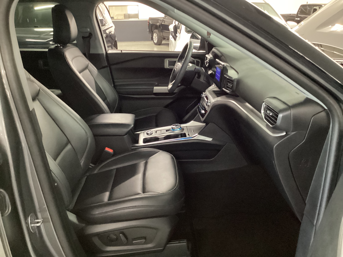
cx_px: 172
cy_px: 128
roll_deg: +1.4
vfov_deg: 45.4
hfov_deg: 58.4
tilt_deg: -22.1
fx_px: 307
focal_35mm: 31
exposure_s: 1/24
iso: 800
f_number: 2.4
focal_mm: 3.3
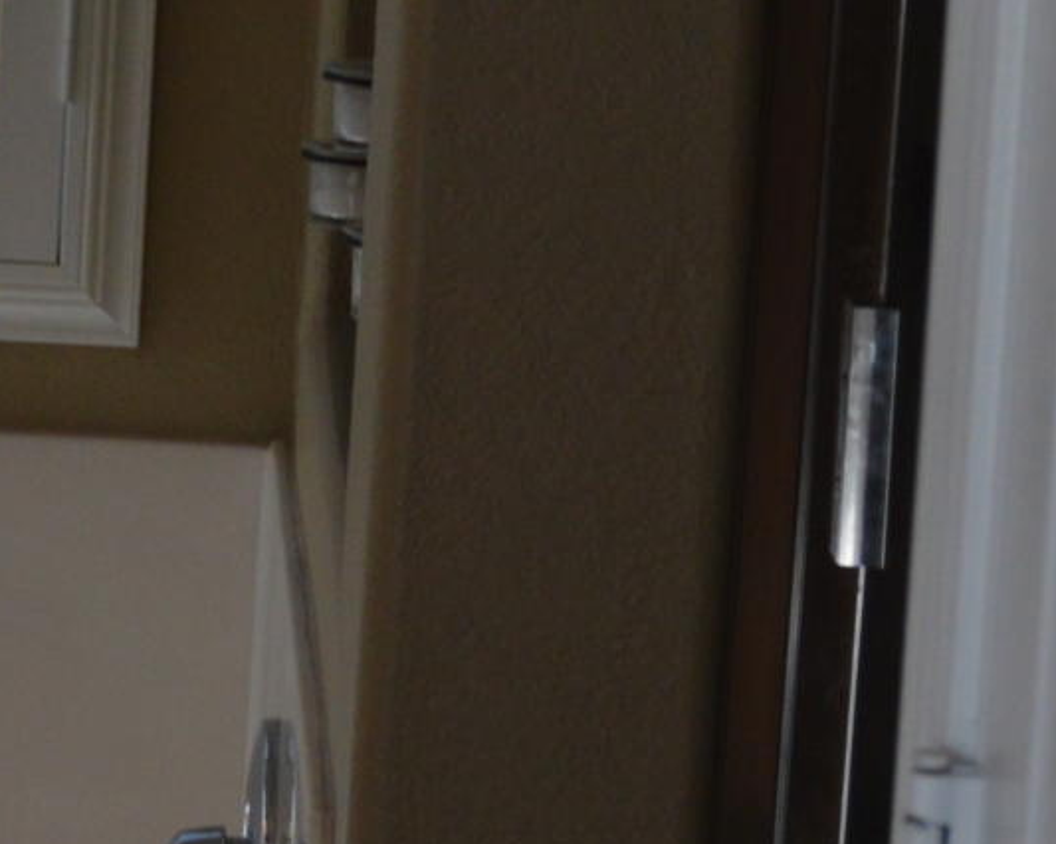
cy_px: 182
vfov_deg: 7.5
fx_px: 6436
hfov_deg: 9.0
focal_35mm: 206
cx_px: -755
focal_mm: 26
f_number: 5.6
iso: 400
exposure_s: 1/125
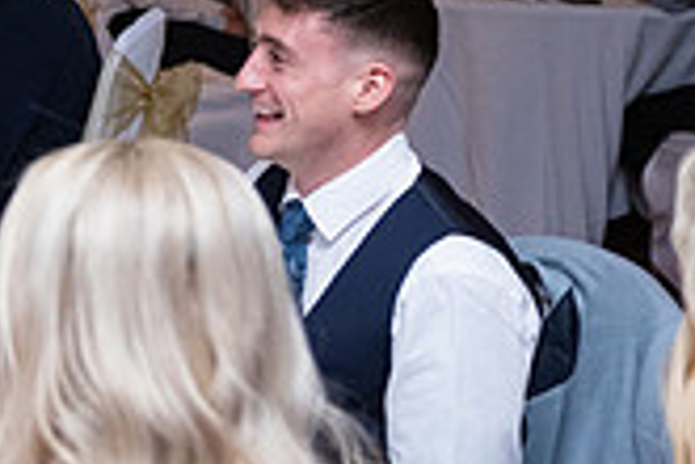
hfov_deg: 11.7
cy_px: -120
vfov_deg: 8.0
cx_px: -333
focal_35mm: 169
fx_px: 3262
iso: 1000
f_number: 3.5
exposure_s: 1/160
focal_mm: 48
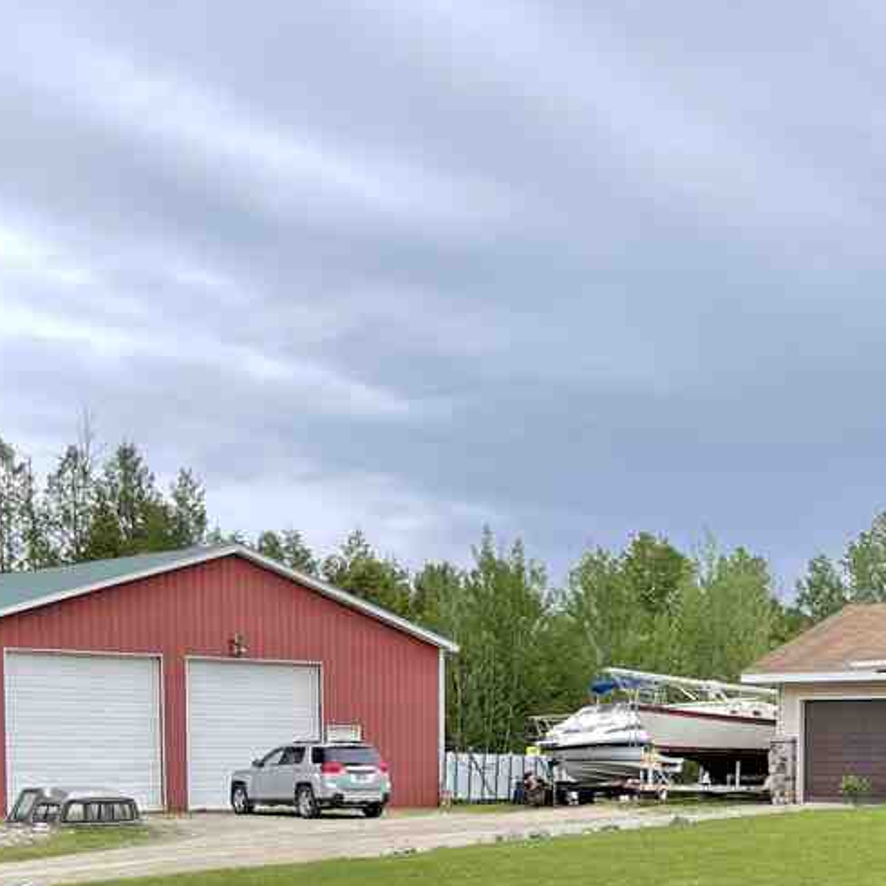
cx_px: 756
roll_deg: -0.5
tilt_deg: -4.0
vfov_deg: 27.3
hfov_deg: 27.8
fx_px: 1737
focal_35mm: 60
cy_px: 848
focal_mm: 5.1
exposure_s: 1/260
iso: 32
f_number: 1.6
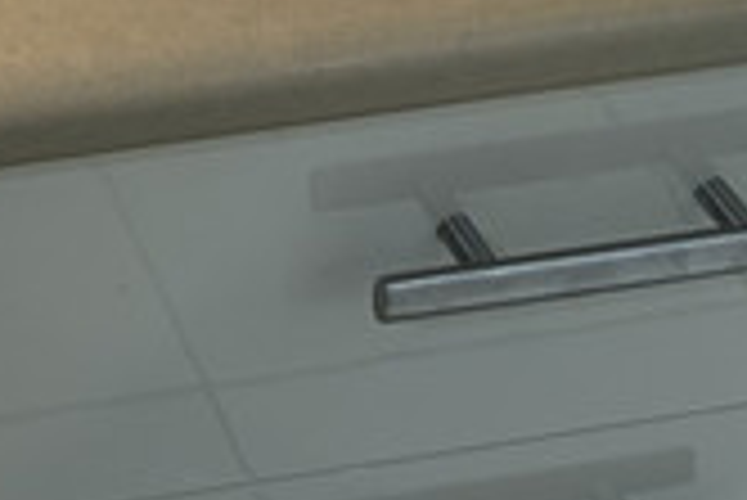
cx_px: -392
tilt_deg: -24.1
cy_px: -509
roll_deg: +3.9
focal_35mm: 104
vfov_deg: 11.8
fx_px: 2160
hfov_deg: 17.5
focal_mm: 5.7
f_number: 1.5
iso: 250
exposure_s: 1/50
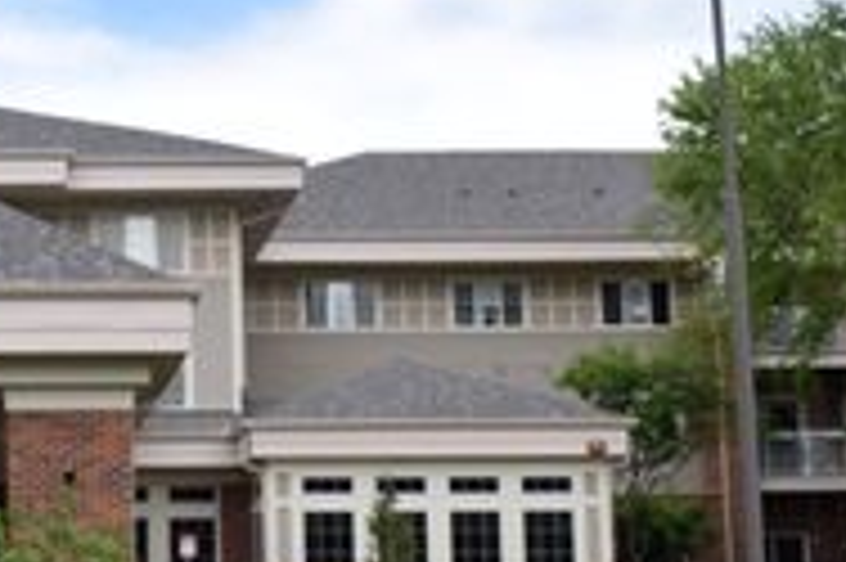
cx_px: -94
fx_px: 1690
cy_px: 326
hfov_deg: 25.9
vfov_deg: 18.9
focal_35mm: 72
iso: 100
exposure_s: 1/200
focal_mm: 18
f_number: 9
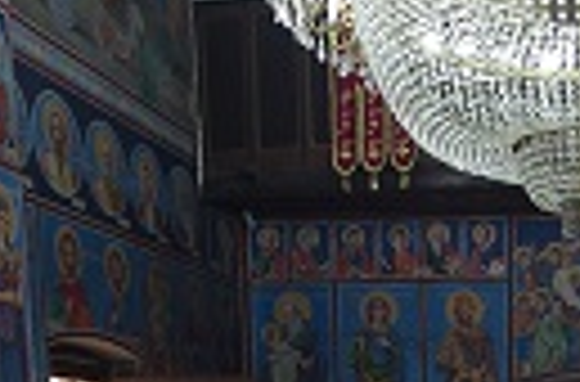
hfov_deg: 26.5
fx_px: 1124
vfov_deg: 17.4
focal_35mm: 70
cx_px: 652
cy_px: 575
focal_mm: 10
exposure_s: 1/25
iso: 800
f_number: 4
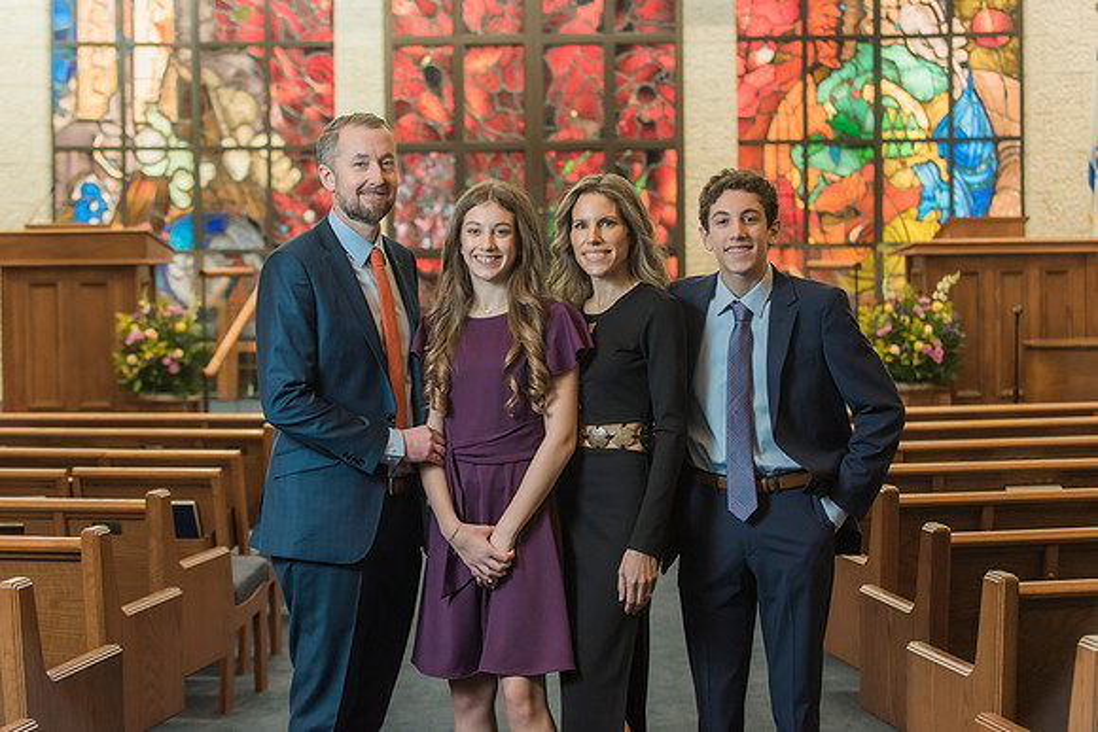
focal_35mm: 79
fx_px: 2413
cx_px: 550
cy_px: 346
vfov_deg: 17.3
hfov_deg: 25.6
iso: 1250
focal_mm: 75
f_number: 4
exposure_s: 1/125
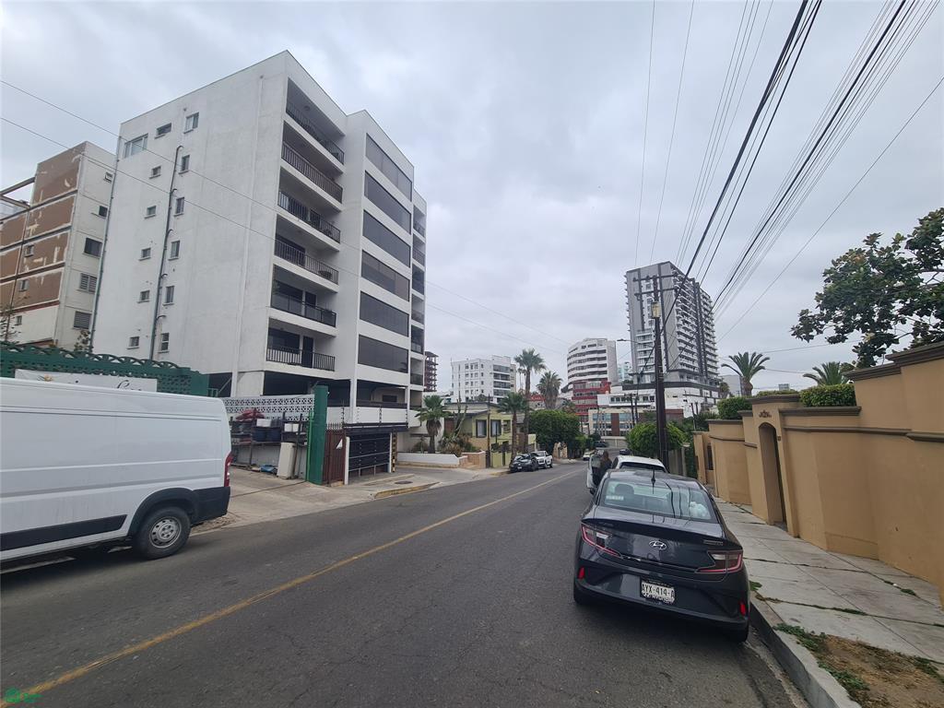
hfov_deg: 106.2
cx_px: 472
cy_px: 354
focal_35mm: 13
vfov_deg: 89.9
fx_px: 355
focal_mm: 2.2
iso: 50
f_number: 2.2
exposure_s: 1/1696
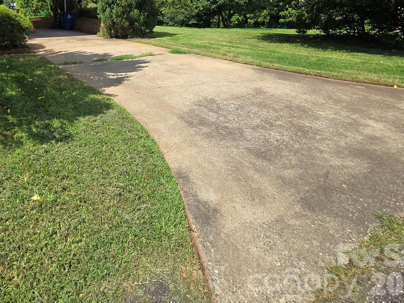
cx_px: 113
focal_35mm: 21
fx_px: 245
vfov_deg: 58.7
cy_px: 62
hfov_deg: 74.6
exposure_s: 1/1904
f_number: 2.2
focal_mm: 2.2
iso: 50
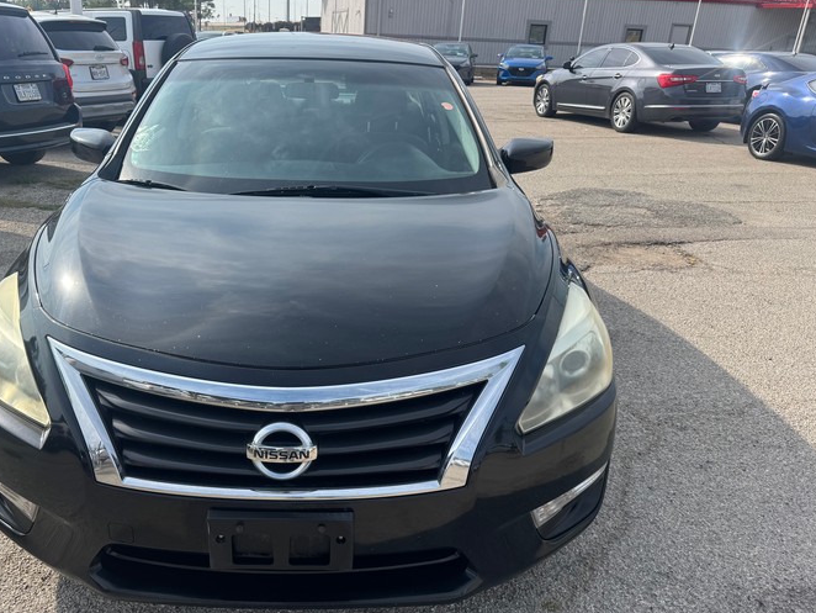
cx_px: 339
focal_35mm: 29
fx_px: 684
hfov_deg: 61.3
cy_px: 364
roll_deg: -2.4
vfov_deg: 48.0
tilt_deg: -25.8
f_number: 1.78
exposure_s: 1/2506
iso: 80
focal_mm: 6.76
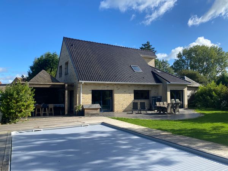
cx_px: 114
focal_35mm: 26
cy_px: 86
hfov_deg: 67.3
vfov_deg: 53.1
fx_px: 171
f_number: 1.8
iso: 32
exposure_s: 1/1961
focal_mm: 4.25
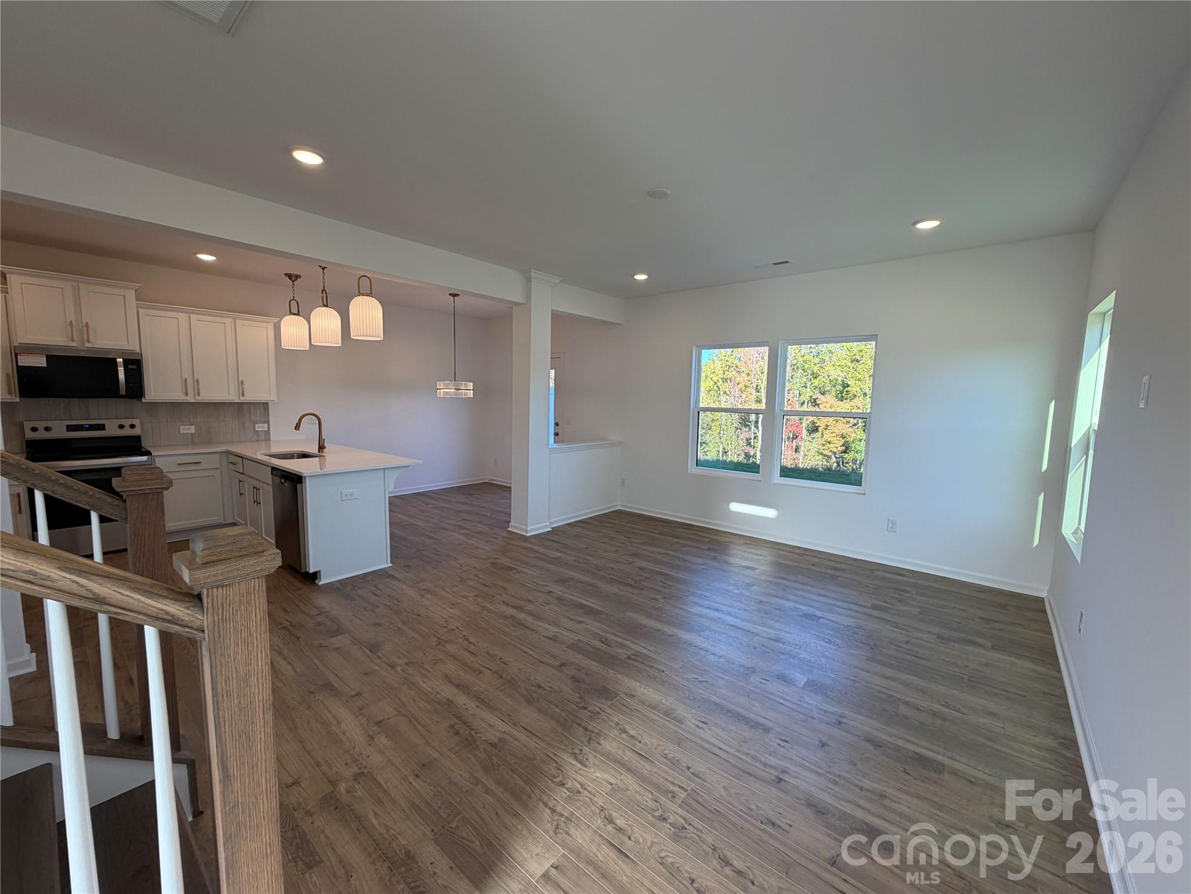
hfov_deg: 102.1
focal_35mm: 14
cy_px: 447
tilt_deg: -6.0
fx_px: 482
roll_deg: -0.8
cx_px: 596
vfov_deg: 85.7
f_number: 2.2
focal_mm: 2.22
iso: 64
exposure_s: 1/120
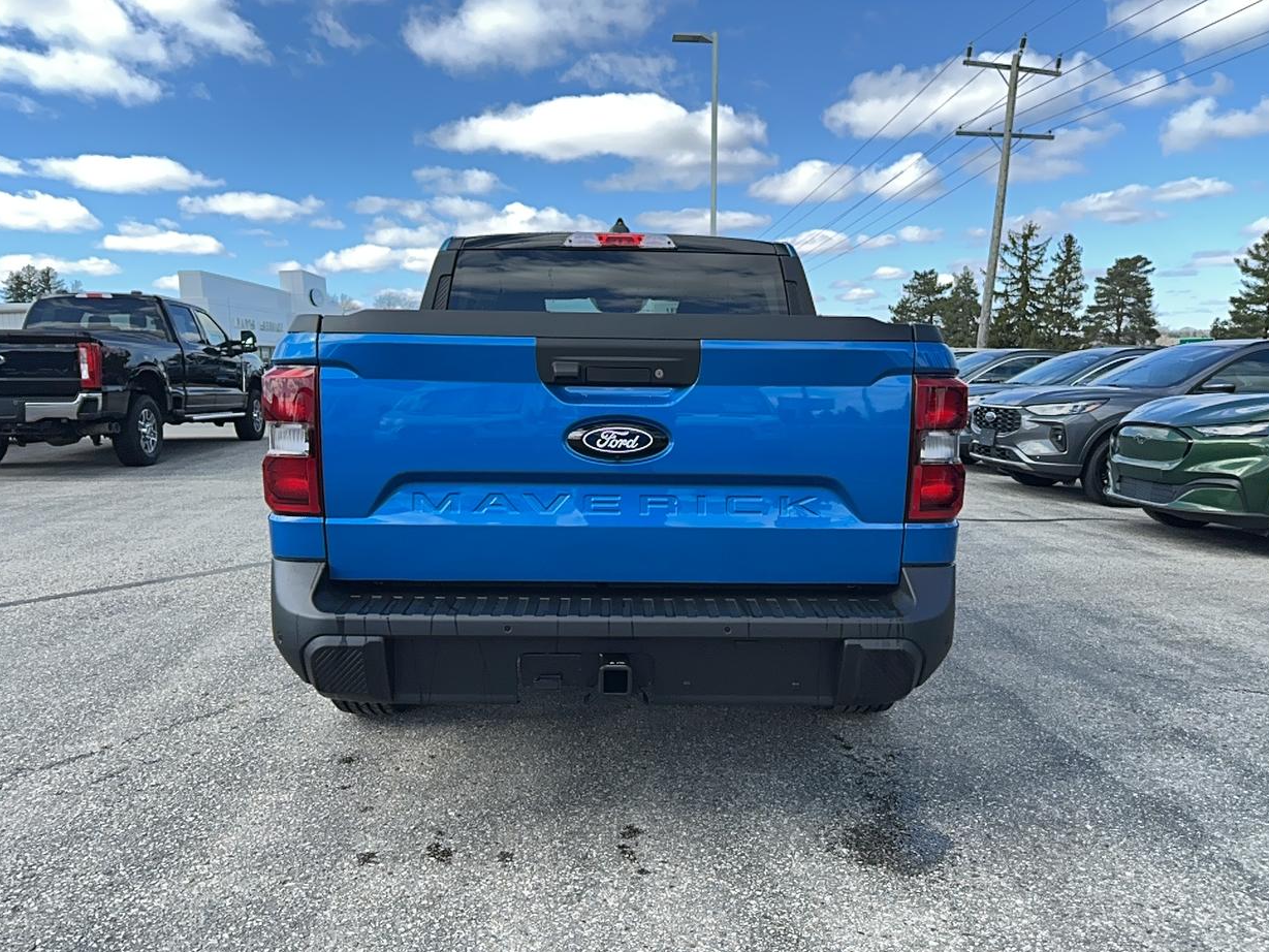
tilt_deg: -8.3
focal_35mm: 25
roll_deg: +0.4
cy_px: 495
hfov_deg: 69.4
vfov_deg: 54.9
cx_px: 639
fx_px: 917
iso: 50
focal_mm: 6.86
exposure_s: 1/2304
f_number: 1.78
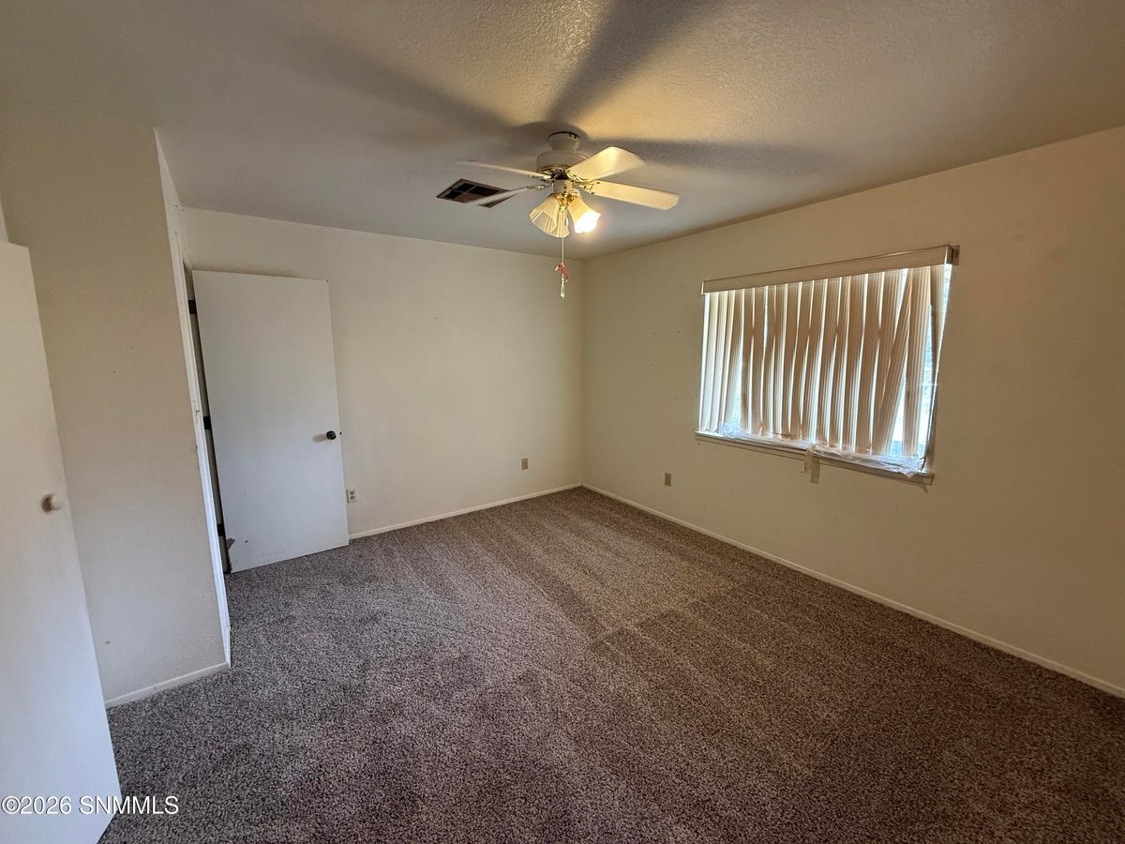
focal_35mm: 14
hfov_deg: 102.1
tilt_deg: -9.6
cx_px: 562
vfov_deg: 85.7
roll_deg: -0.4
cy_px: 422
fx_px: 455
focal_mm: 2.22
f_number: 2.2
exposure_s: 1/60
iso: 250
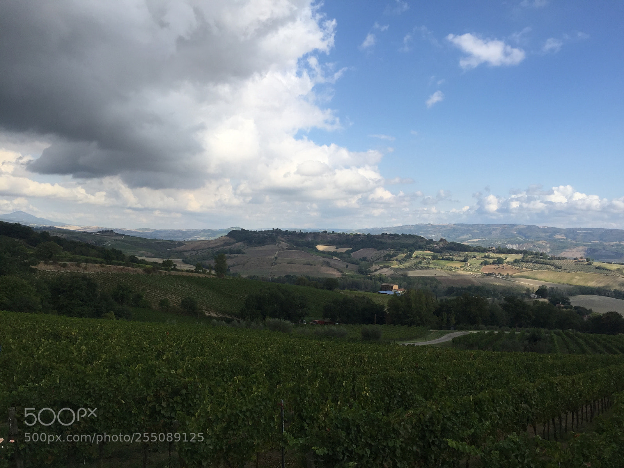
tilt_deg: +0.1
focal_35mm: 29
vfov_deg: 48.2
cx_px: 312
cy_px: 234
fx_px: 523
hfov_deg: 61.7
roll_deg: -2.0
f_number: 2.2
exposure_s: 1/1980
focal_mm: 4.15
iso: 32
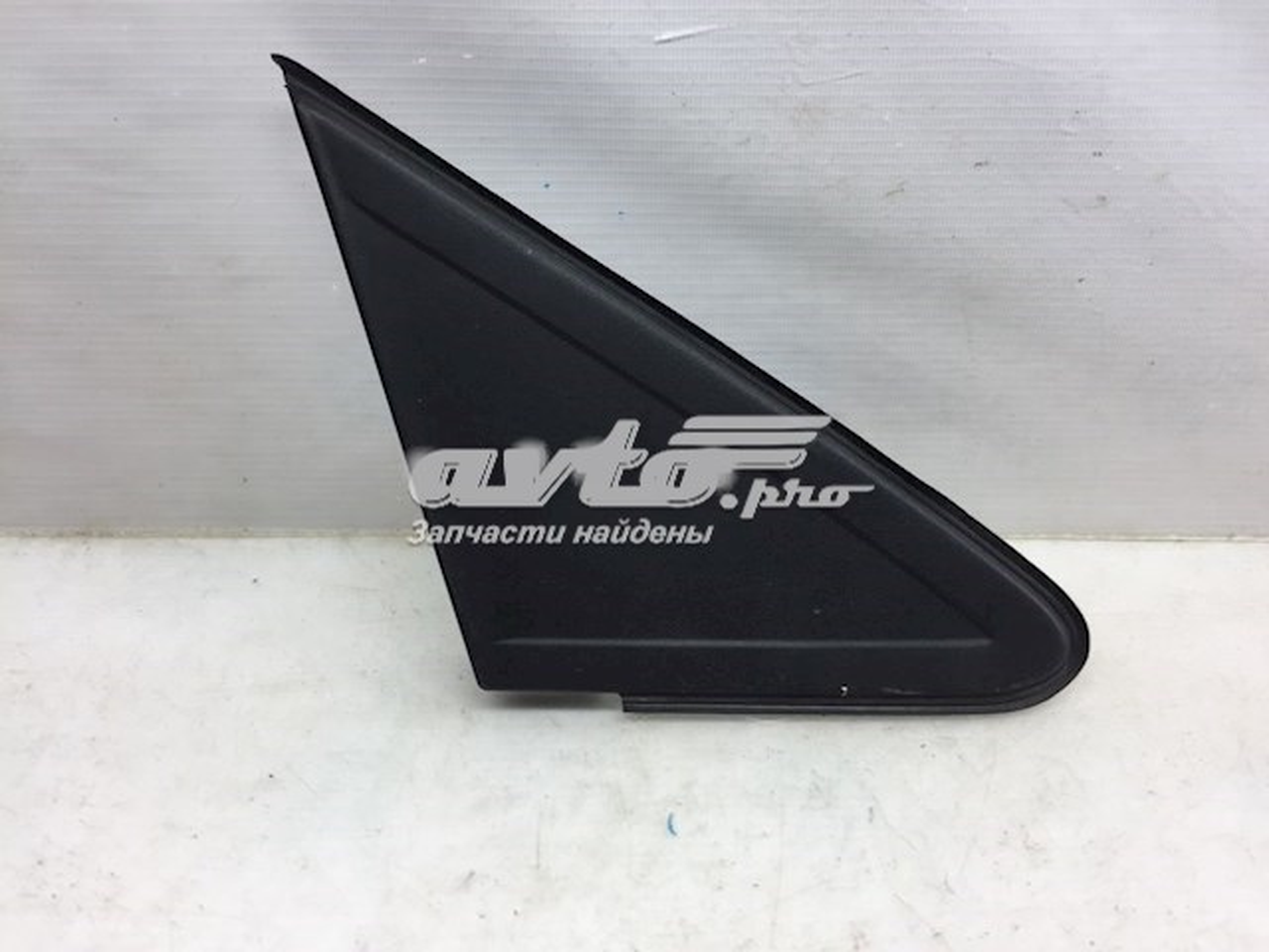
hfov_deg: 61.7
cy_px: 476
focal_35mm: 29
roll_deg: -3.3
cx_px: 634
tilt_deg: -31.7
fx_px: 1063
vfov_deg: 48.2
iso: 40
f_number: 2.2
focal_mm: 4.15
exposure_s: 1/50
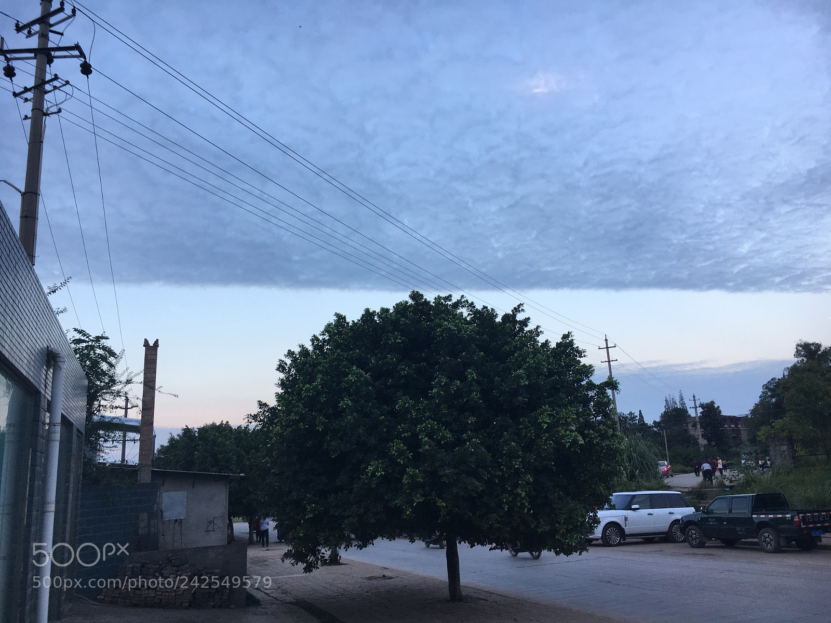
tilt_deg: +12.0
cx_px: 416
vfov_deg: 48.2
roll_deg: +1.7
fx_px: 696
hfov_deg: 61.7
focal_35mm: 29
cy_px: 312
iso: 32
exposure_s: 1/50
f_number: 2.2
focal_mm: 4.15
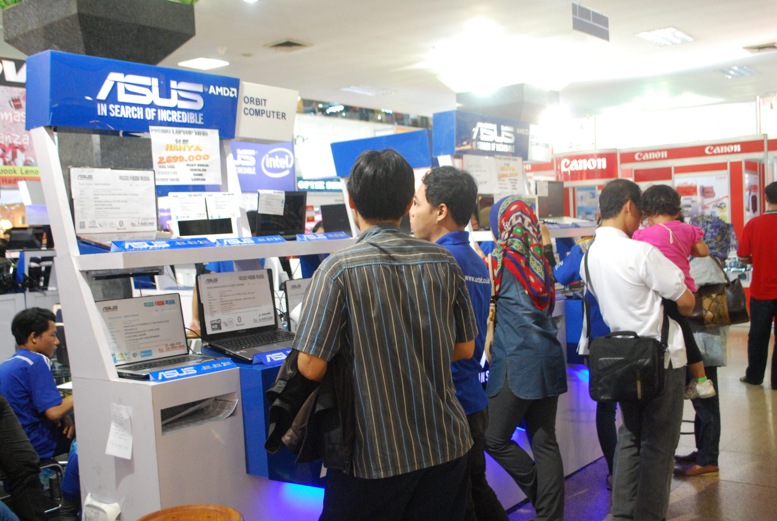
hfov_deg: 53.1
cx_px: 388
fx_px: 778
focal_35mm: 36
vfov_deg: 37.0
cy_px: 260
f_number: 4.2
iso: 1400
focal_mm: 24
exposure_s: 1/30
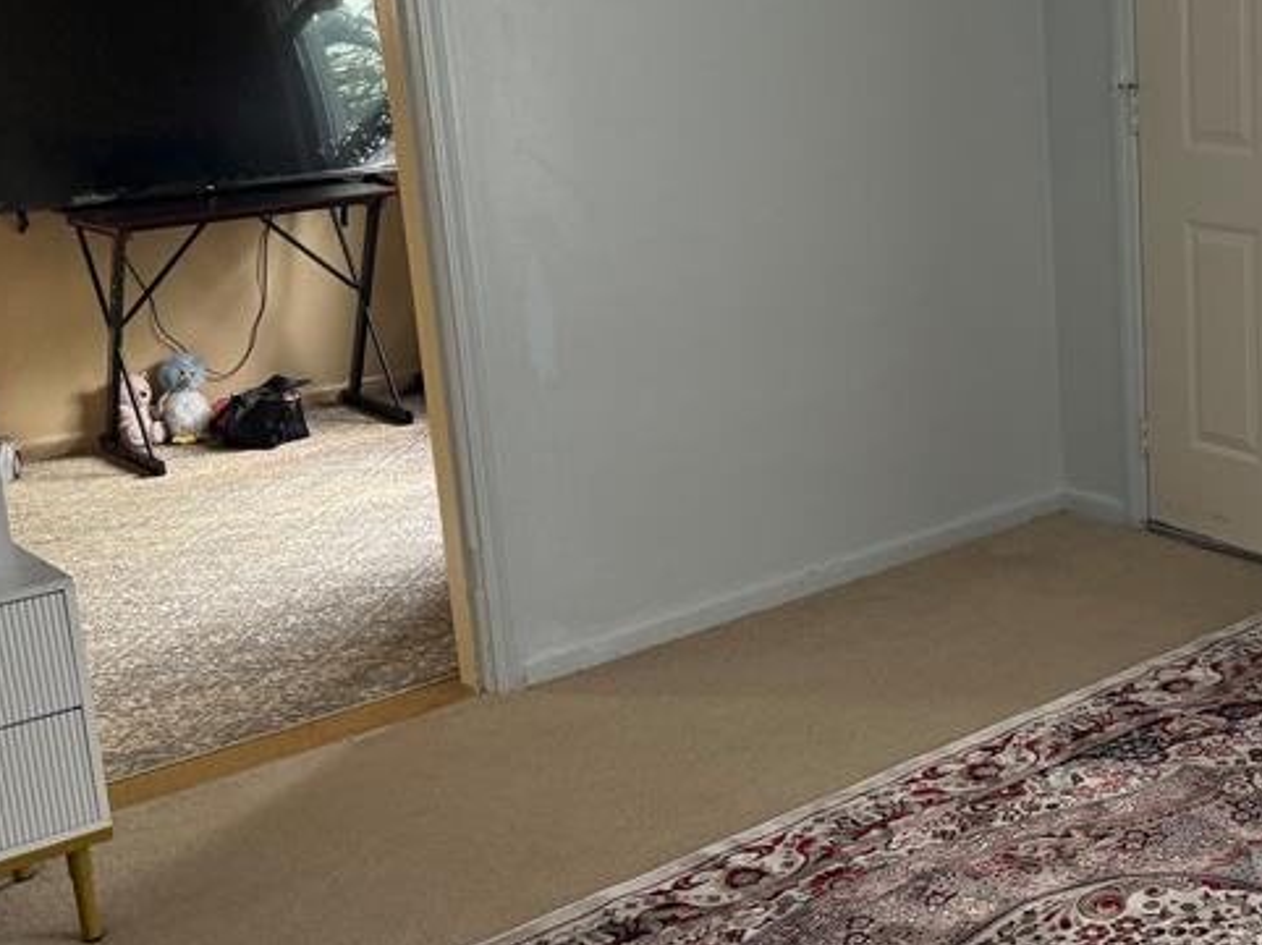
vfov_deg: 28.5
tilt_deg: -13.3
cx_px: 1202
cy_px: 369
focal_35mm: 51
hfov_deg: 34.7
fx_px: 1858
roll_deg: +0.8
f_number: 1.78
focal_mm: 6.76
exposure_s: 1/131
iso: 200
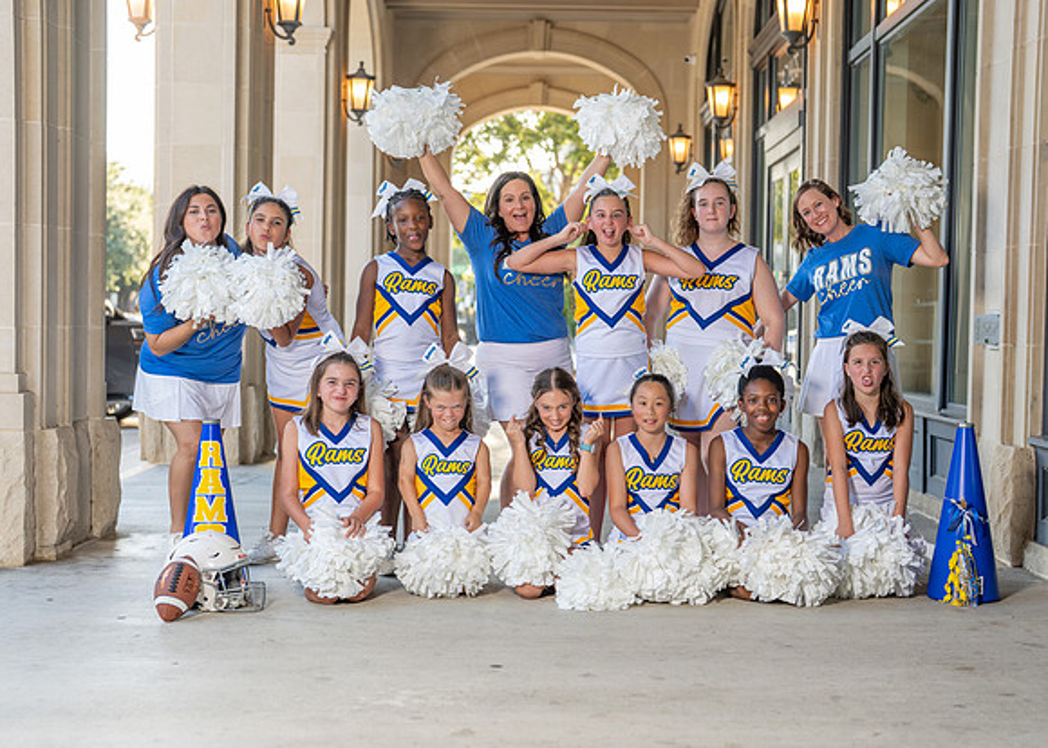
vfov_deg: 25.4
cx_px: 533
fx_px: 1659
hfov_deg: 35.0
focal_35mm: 56
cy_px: 389
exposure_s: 1/400
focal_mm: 50
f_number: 2.5
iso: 320
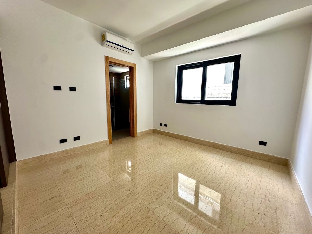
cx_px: 156
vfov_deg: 85.7
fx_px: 126
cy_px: 117
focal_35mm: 14
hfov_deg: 102.1
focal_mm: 2.22
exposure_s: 1/99
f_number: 2.2
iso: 100
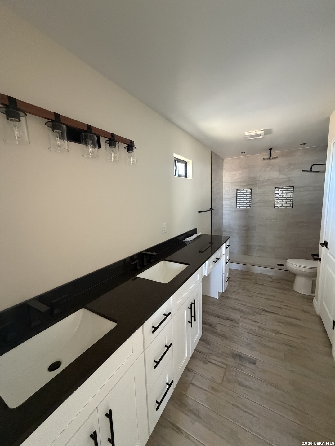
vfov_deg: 102.1
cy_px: 223
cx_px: 168
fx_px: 181
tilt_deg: -7.2
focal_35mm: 14
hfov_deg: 85.7
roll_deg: +1.5
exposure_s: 1/60
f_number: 2.2
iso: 800
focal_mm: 2.22
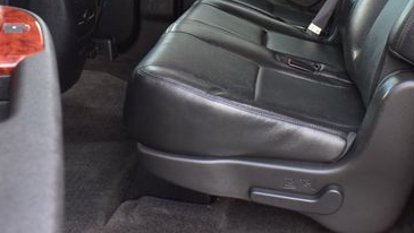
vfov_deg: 21.4
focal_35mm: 55
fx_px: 604
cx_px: 229
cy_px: 21
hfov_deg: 37.8
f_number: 6.3
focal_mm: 20
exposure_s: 1/20
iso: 400
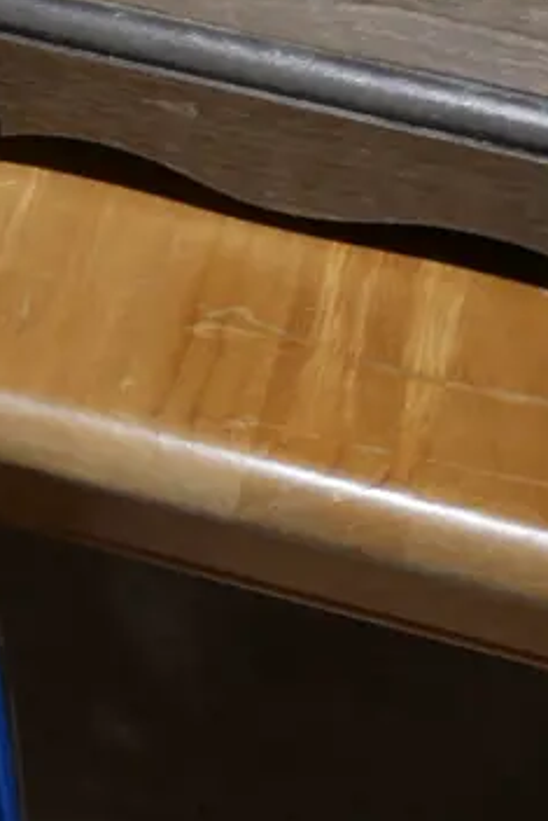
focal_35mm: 121
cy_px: 236
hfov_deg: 10.8
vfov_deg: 16.9
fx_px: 2760
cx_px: -338
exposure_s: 1/60
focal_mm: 20
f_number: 4.4
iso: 250
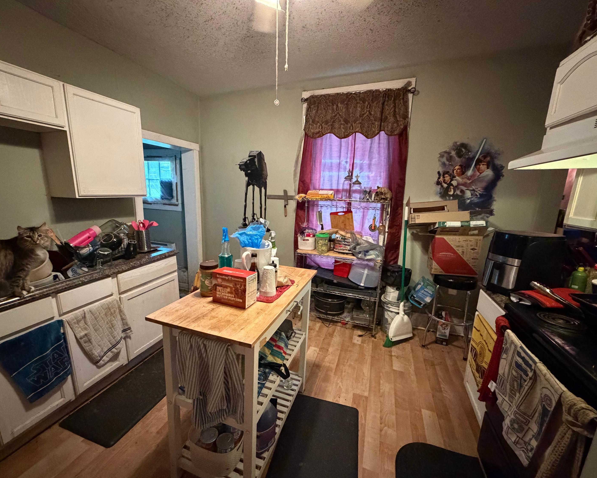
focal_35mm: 15
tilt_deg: -13.8
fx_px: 265
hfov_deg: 96.7
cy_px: 245
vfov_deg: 84.0
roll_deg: -0.8
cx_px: 281
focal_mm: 2.22
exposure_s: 1/40
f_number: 2.2
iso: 1250
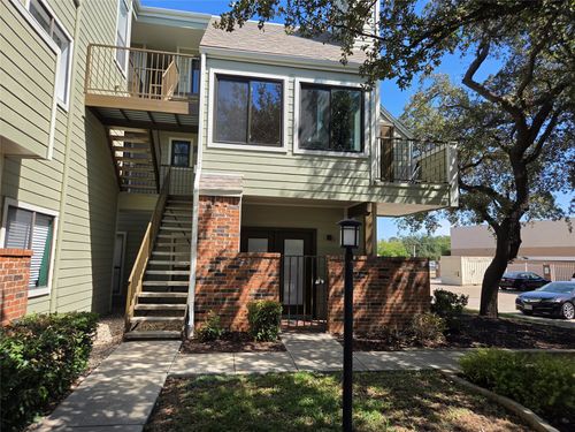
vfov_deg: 58.9
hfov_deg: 73.9
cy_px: 216
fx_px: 382
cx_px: 288
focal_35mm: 23
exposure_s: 1/2054
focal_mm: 5.4
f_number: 1.8
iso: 80
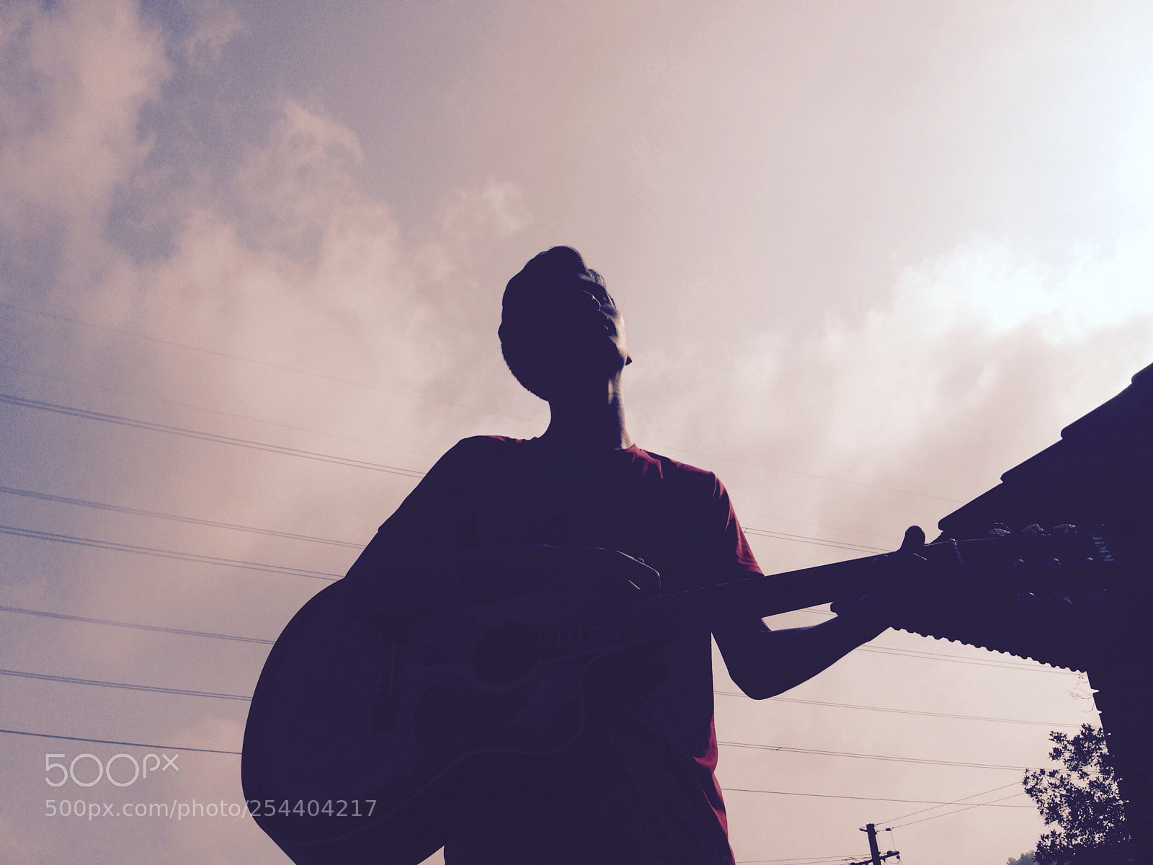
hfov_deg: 55.4
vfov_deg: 42.9
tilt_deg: +26.9
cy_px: 432
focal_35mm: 33
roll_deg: +3.0
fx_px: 1099
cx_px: 576
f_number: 2.4
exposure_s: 1/7752
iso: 50
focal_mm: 4.12
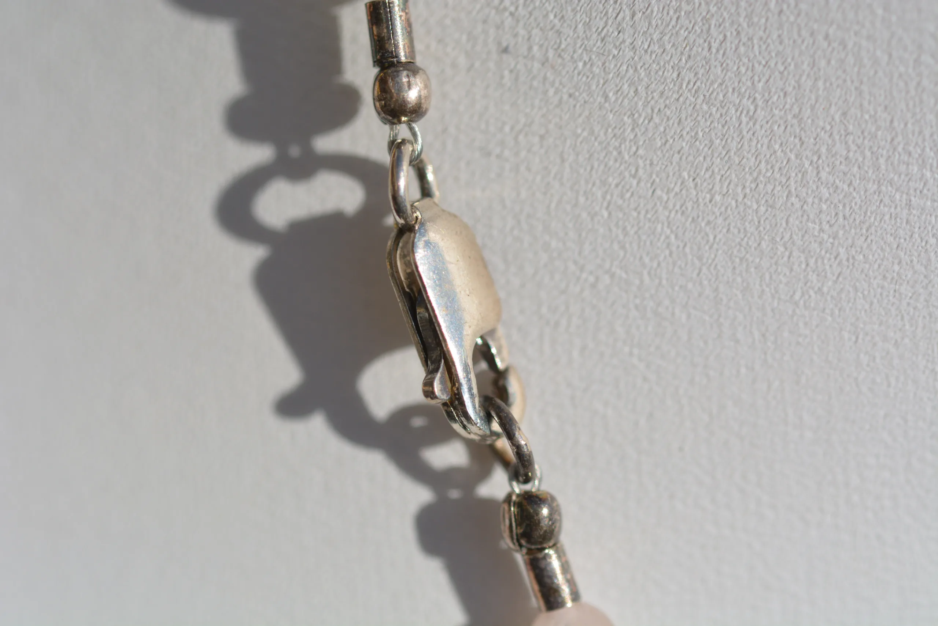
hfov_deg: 13.0
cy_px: 313
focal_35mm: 158
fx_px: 4104
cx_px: 469
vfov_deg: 8.7
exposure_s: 1/4000
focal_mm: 105
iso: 400
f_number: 5.6
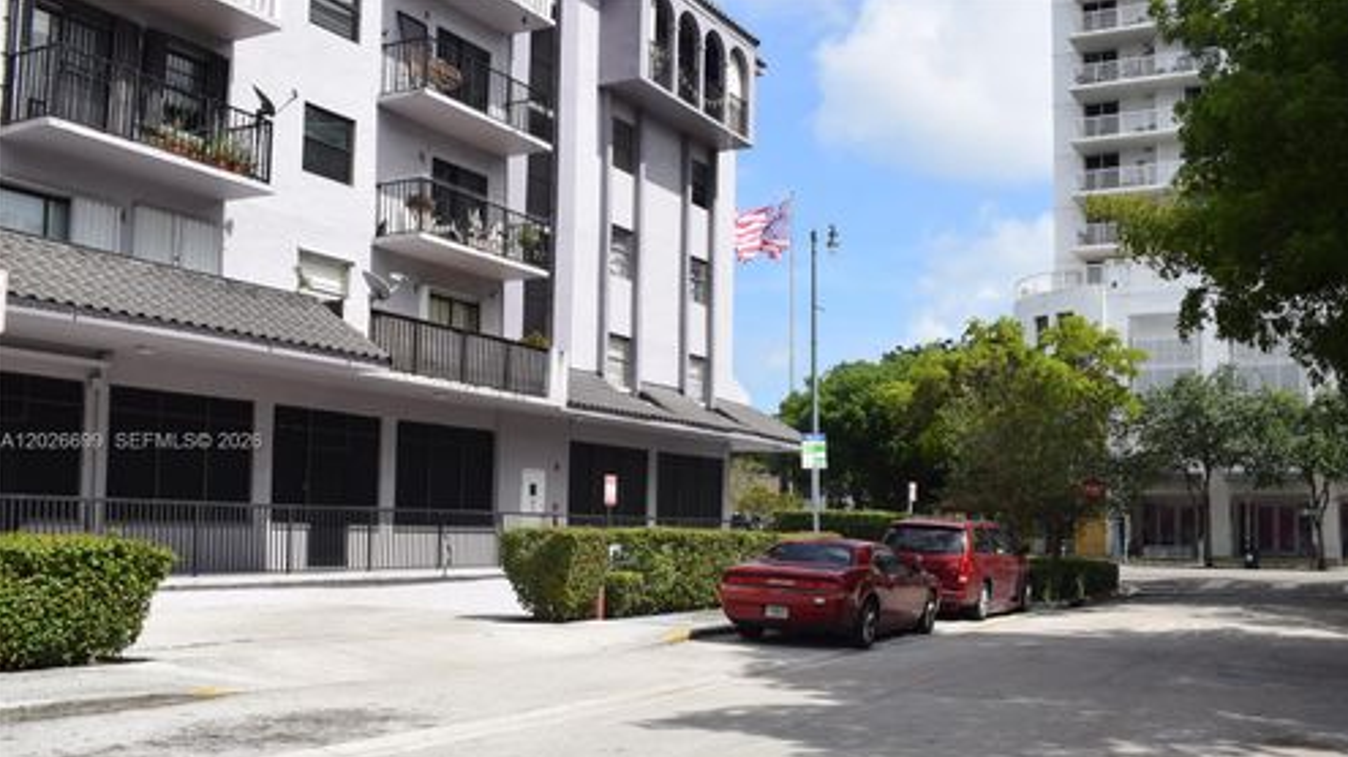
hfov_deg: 54.6
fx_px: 1305
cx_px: 678
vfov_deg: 32.3
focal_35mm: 37
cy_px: 442
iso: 200
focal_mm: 23
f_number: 10
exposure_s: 1/400
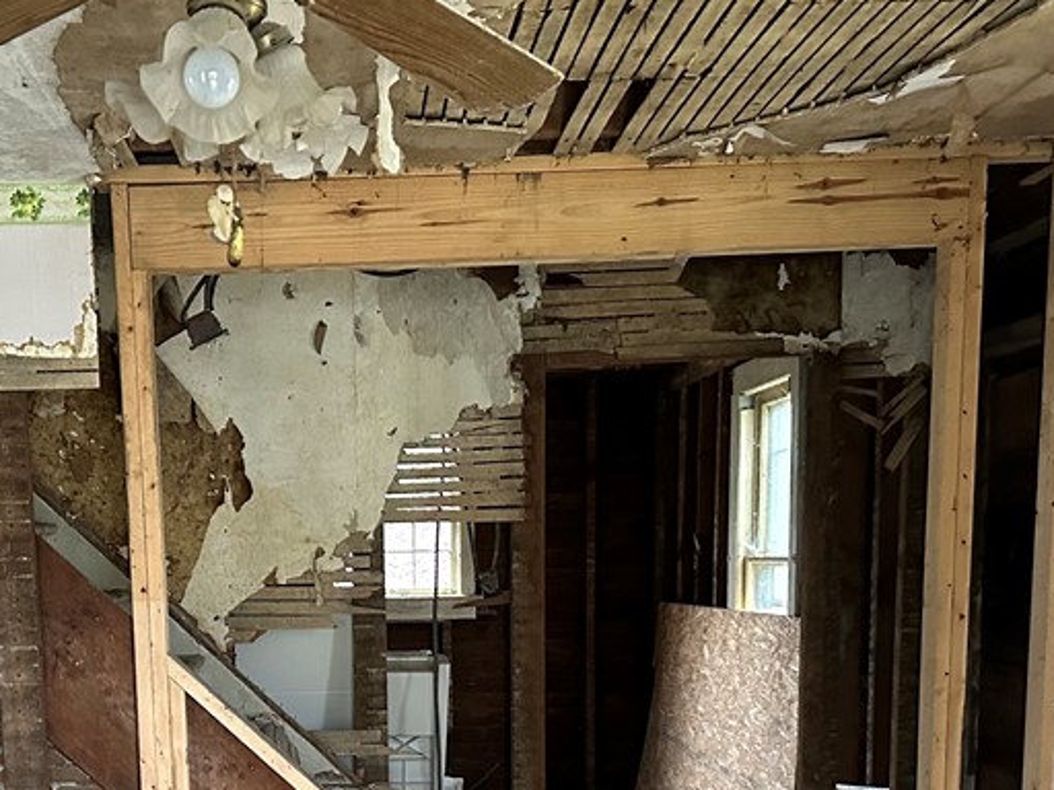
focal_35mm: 48
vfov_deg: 28.5
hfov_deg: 39.2
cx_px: 348
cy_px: 778
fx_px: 1462
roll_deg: +1.7
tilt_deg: -10.5
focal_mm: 6.86
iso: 1000
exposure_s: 1/52
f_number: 1.78
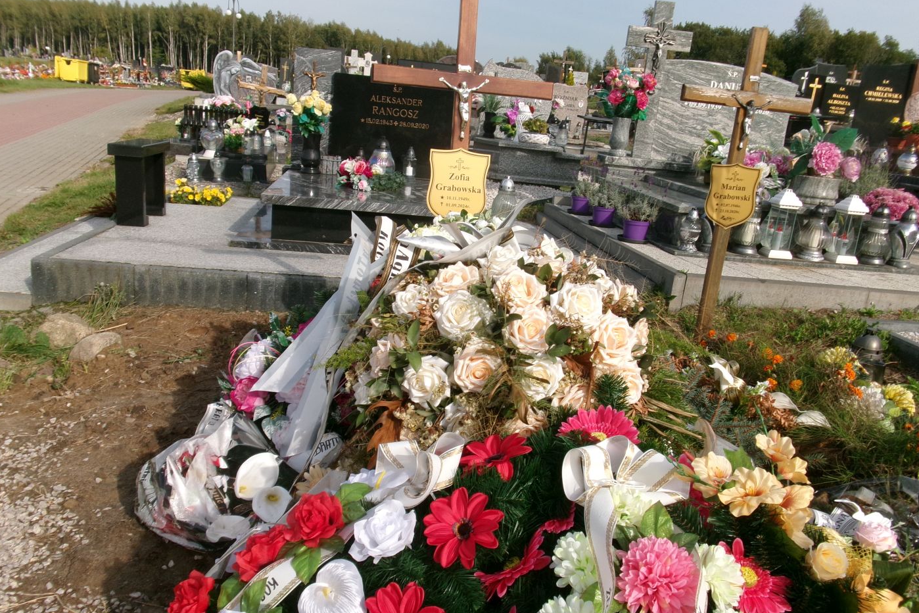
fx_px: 766
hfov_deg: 61.9
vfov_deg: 43.6
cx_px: 457
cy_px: 330
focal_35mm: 30
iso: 100
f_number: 10.8
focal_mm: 5.1
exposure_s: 1/120
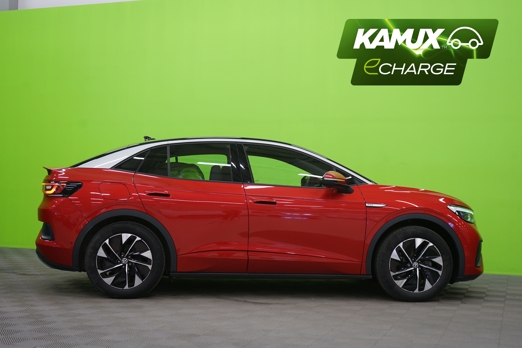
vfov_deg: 28.6
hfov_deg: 41.9
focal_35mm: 47
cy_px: 174
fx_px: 681
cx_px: 261
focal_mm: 47
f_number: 5
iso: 400
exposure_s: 1/8
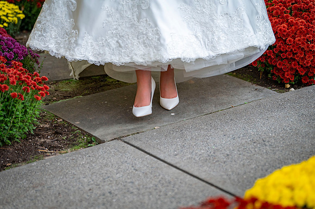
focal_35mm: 123
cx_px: 158
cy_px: 104
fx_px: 1077
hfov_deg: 16.6
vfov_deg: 11.1
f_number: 2.8
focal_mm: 122
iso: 640
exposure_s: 1/1600
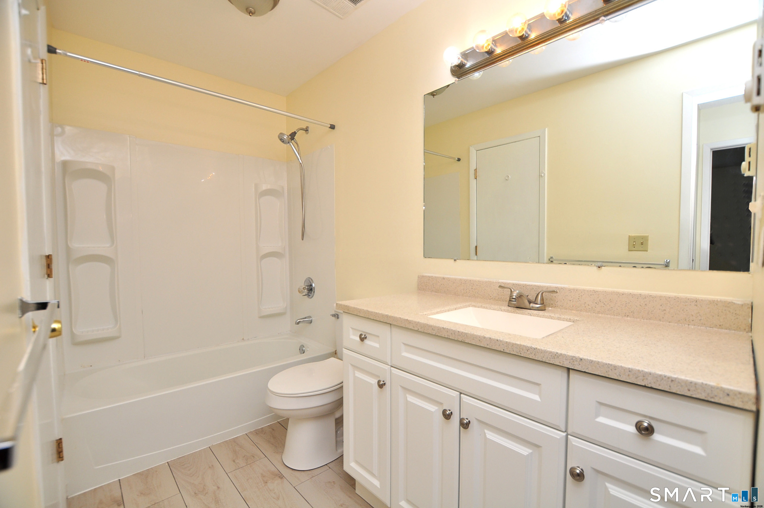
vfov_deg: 77.2
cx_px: 382
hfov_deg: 100.5
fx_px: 318
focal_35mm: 15
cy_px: 254
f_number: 4.5
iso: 200
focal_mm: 10
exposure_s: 1/125
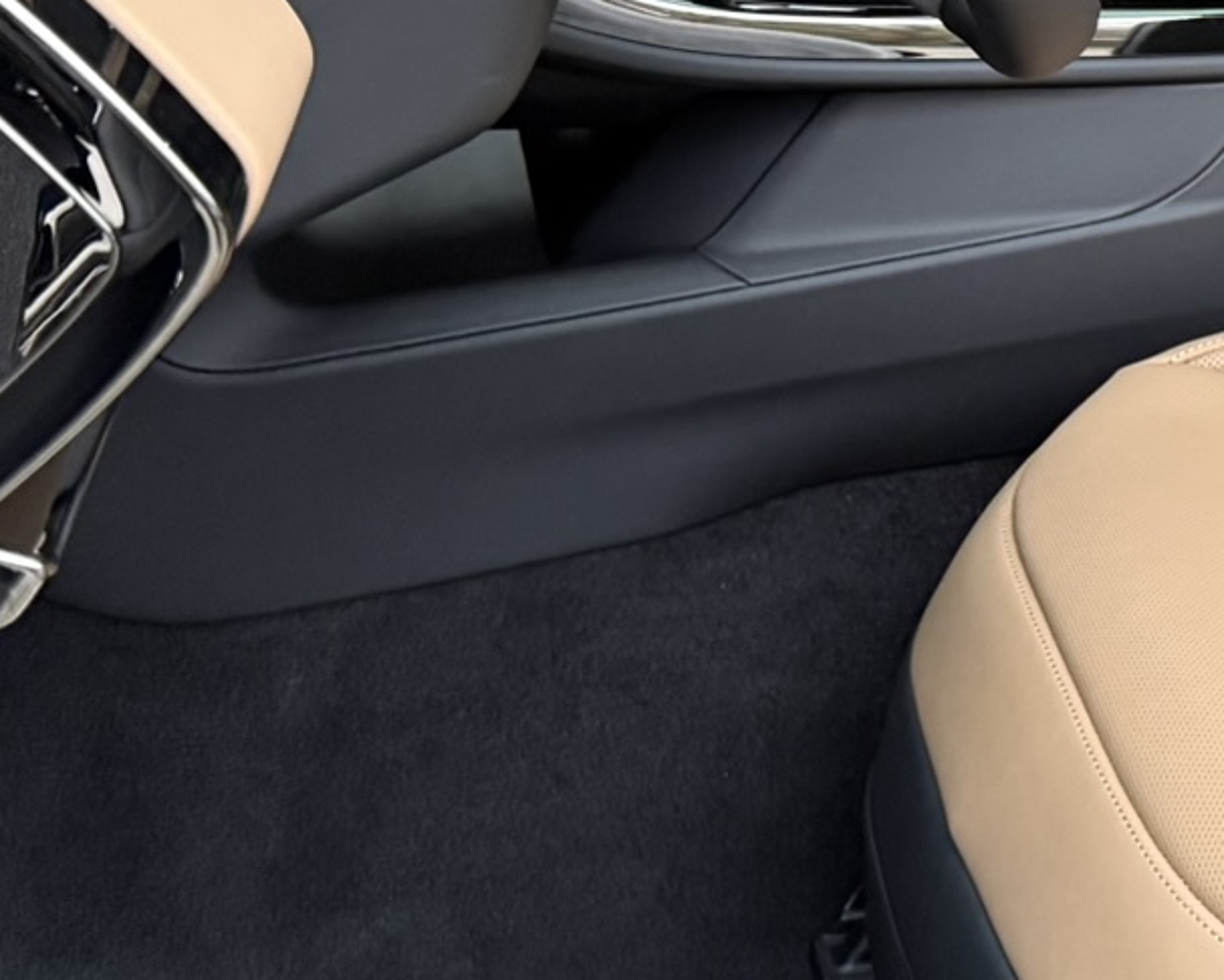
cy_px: -52
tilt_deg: -12.3
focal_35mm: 79
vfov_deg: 18.8
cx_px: 1454
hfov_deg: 22.3
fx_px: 2863
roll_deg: -0.9
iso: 500
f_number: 1.78
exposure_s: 1/60
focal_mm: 6.76
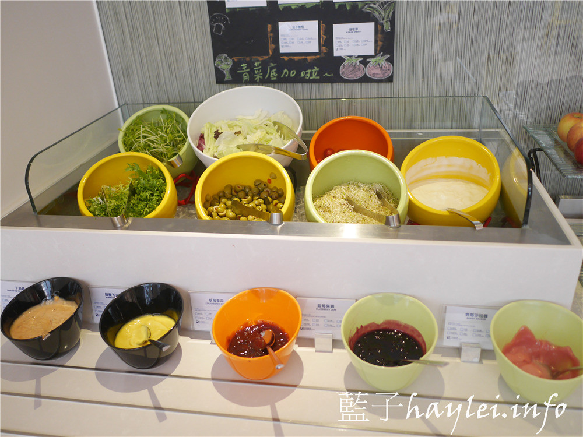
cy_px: 218
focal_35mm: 30
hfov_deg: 60.0
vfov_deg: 46.8
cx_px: 292
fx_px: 505
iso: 640
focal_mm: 15
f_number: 1.7
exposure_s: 1/60
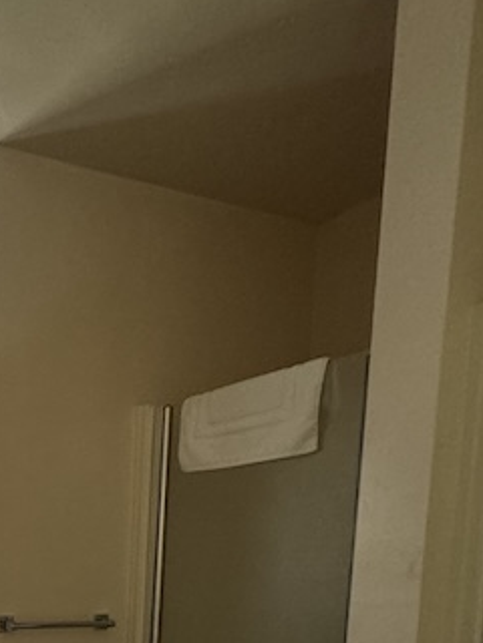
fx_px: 651
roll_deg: -0.4
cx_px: -117
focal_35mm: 35
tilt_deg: -6.6
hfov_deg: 32.5
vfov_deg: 45.9
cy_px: 615
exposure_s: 1/60
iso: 400
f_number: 2.2
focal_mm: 2.22
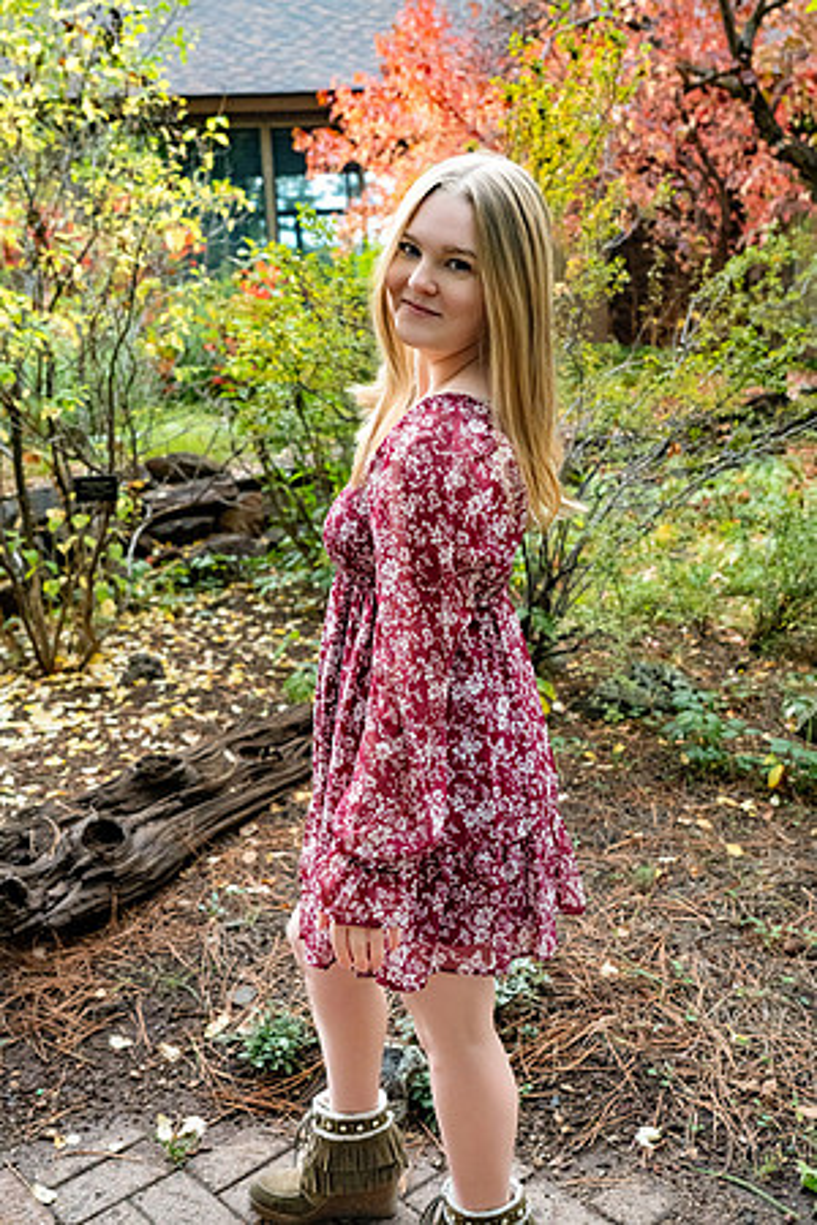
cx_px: 408
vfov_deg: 53.1
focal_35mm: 36
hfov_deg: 36.9
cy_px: 612
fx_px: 1225
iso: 6400
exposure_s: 1/1000
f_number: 5.6
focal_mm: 36
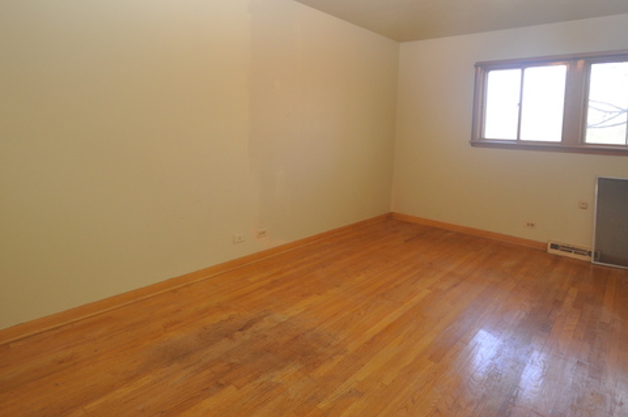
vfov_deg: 60.5
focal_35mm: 20
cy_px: 142
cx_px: 347
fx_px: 349
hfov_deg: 83.8
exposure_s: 1/60
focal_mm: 10
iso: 640
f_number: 5.6
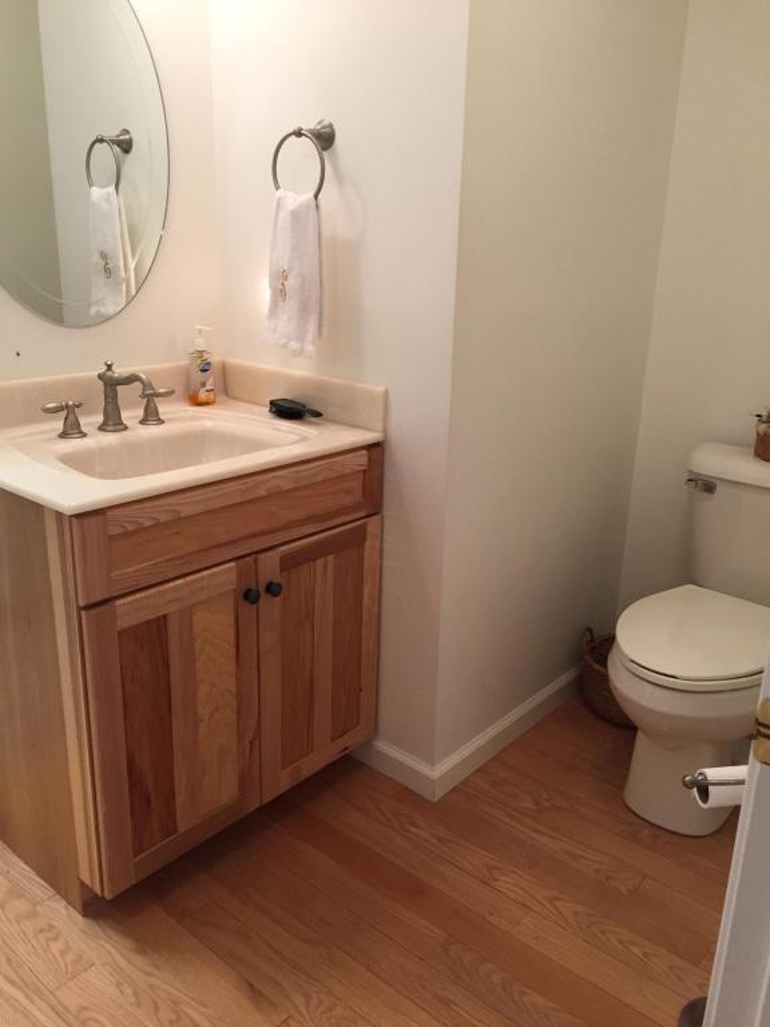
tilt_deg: -18.1
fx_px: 860
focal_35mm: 29
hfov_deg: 48.2
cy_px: 514
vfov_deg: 61.7
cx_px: 385
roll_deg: -0.9
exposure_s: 1/30
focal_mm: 4.15
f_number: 2.2
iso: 50
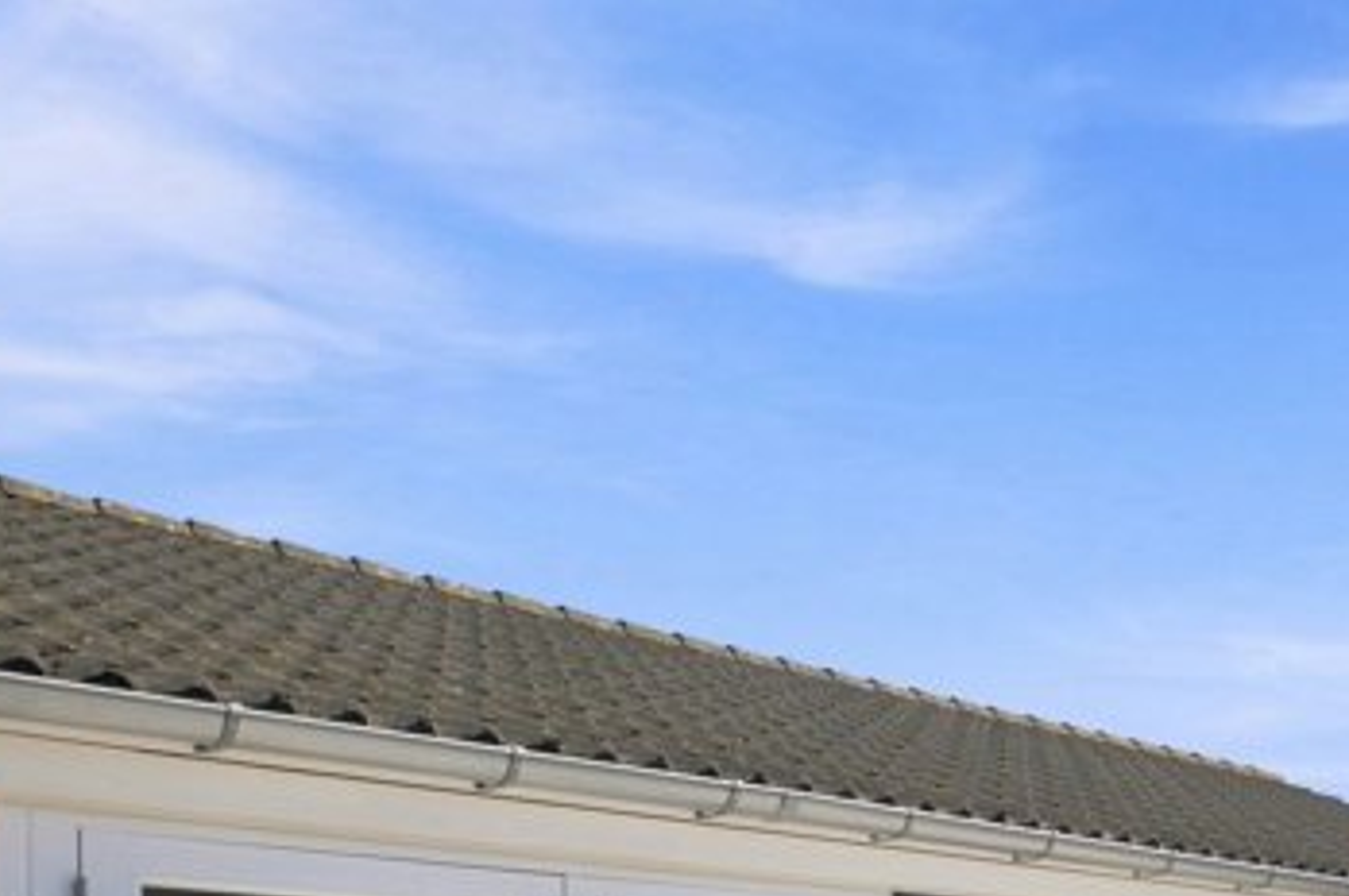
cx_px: 1306
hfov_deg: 43.5
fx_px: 1460
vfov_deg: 30.0
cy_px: 1025
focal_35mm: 39
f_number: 8
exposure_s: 1/640
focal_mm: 11
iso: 200
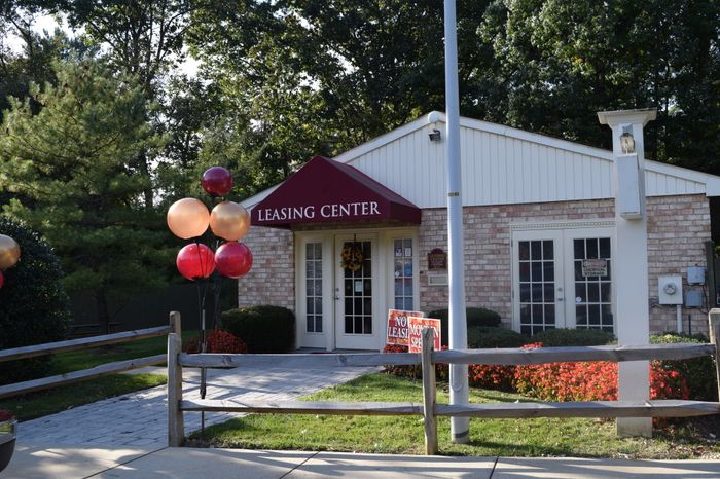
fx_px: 690
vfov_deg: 38.3
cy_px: 240
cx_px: 360
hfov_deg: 55.1
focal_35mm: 34
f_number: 7.1
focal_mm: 23
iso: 200
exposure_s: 1/200
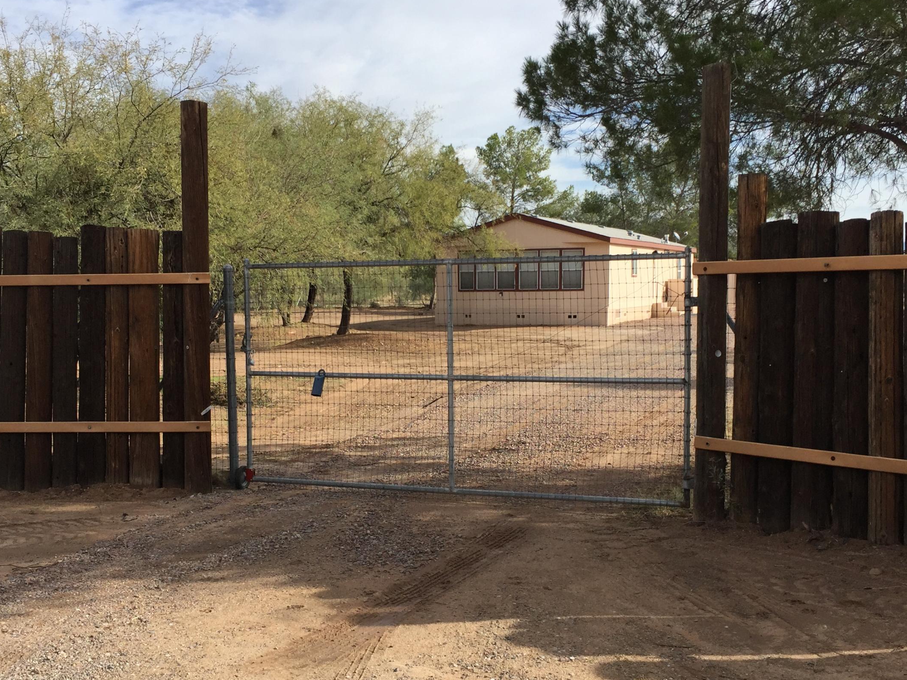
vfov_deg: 35.1
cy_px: 361
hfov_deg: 45.7
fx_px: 1074
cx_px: 420
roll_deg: -0.2
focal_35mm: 41
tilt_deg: -3.1
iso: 32
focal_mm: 4.15
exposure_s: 1/1980
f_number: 2.2
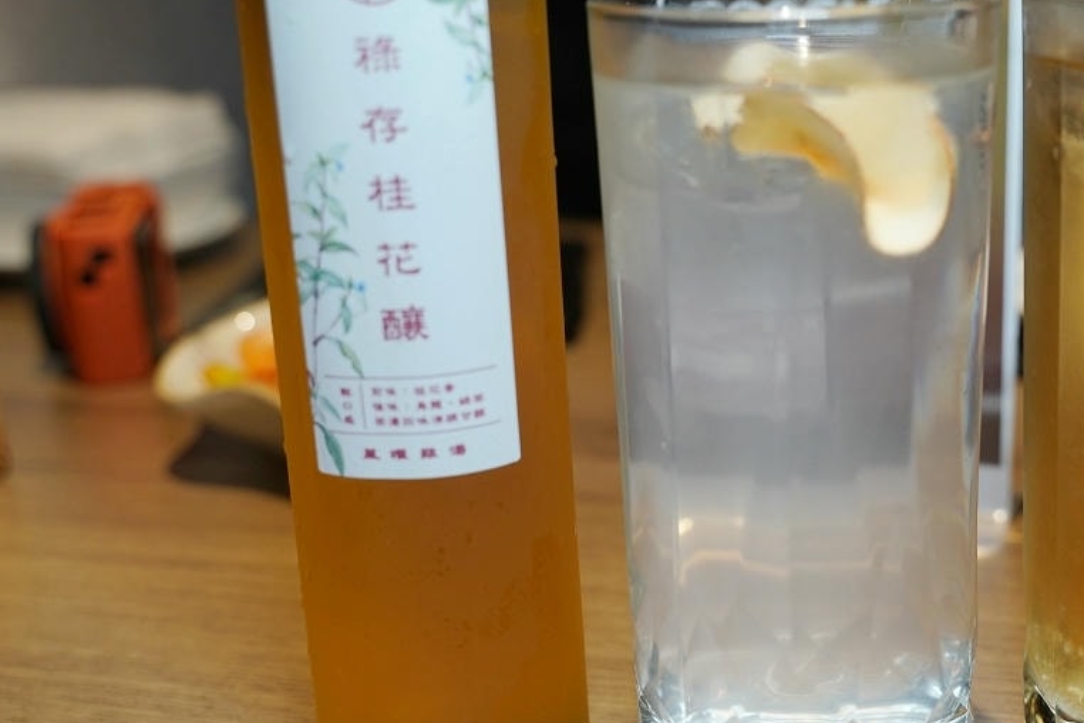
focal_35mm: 52
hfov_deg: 37.7
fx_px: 1566
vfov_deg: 26.0
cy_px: 377
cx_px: 728
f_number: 4
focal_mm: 33
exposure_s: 1/60
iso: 400
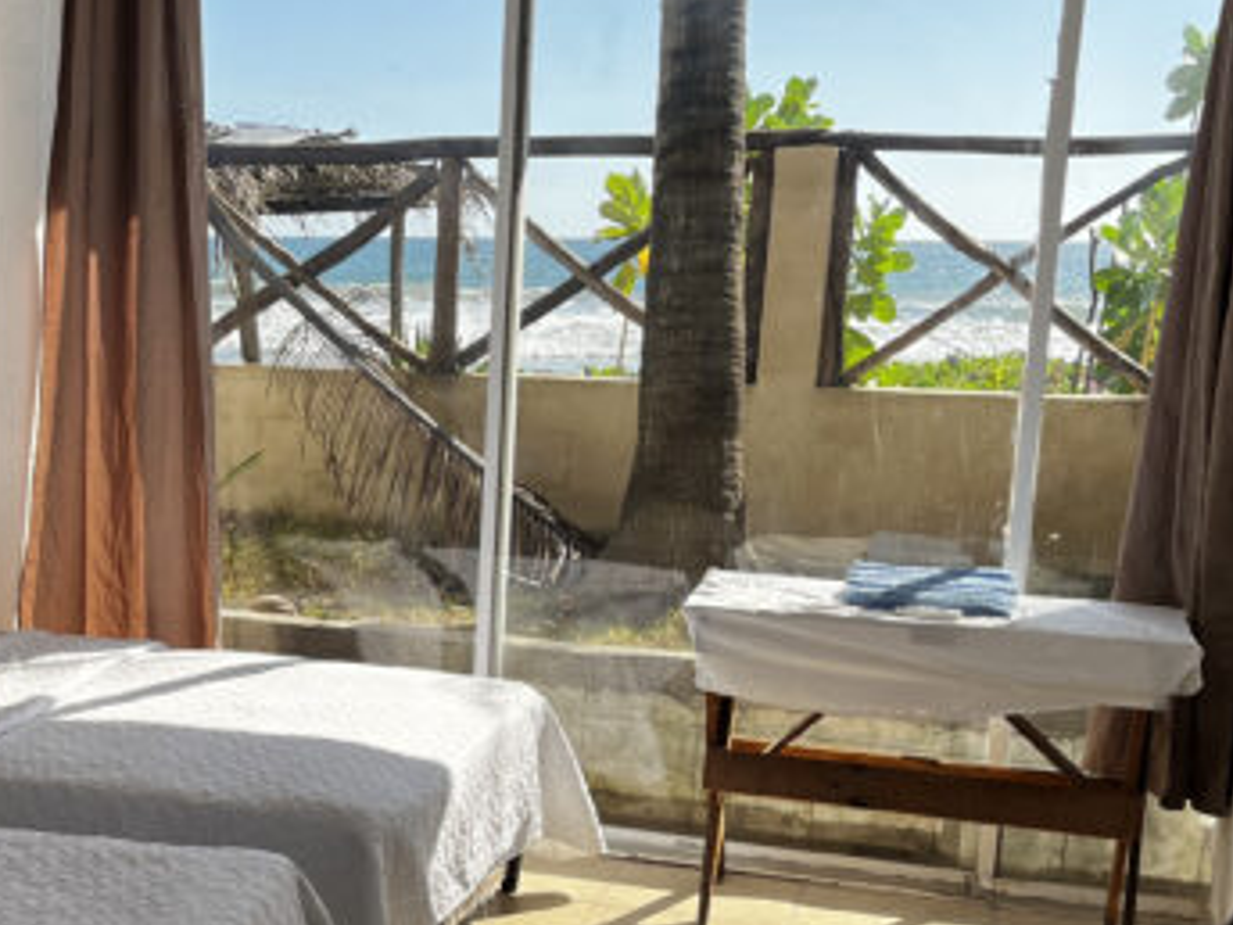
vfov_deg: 25.0
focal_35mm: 58
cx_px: 179
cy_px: 674
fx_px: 2066
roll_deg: -0.4
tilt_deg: -10.8
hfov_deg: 32.0
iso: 50
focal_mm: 5.1
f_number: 1.6
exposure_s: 1/761
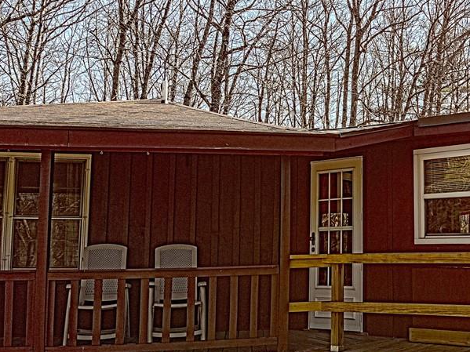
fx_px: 557
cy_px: 186
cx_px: 387
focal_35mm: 41
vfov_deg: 35.1
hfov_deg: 43.3
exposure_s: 1/187
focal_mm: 4.5
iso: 100
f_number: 2.8
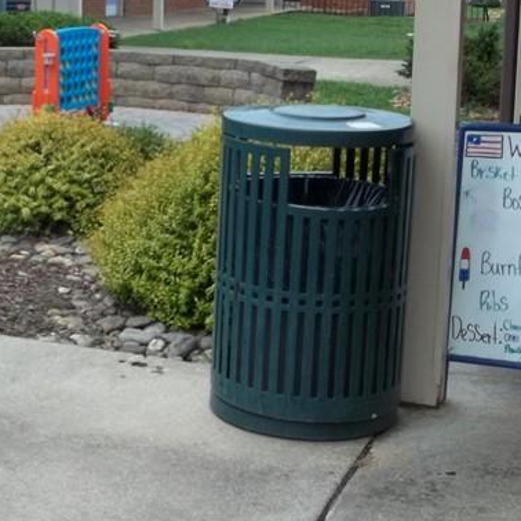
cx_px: 81
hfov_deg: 21.6
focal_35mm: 79
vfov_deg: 21.7
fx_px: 1345
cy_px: 127
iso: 64
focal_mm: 5.9
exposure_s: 1/400
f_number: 3.3
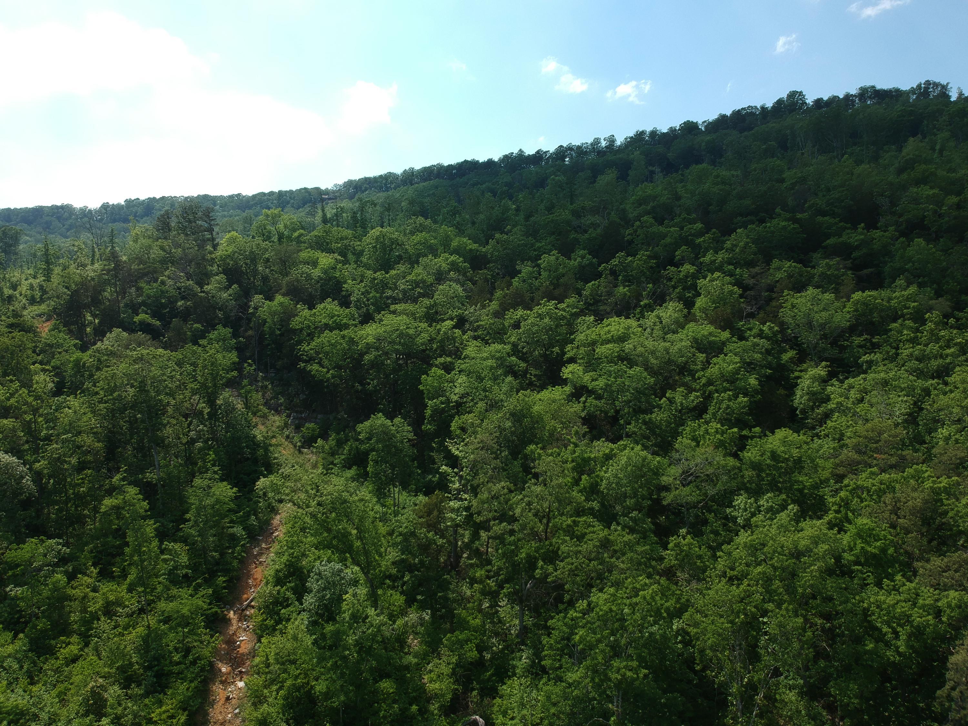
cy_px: 363
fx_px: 699
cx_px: 484
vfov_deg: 54.9
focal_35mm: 25
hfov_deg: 69.4
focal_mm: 4.49
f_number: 2.6
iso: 100
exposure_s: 1/1000
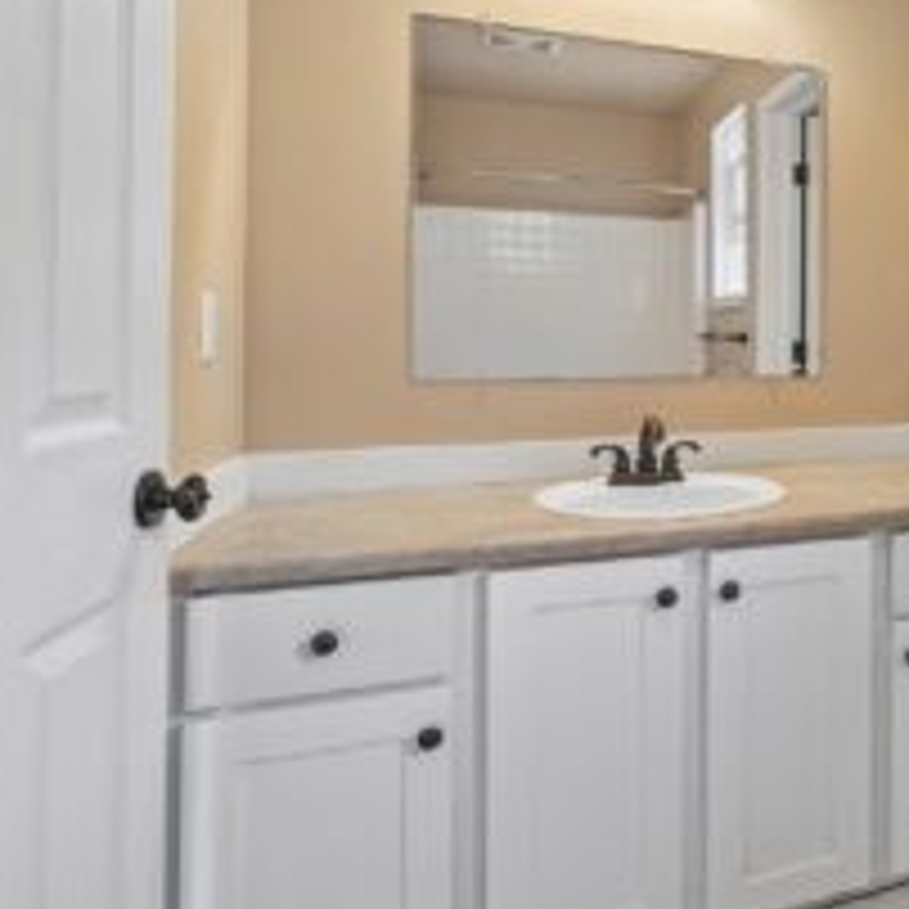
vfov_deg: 58.5
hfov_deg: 51.5
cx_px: 832
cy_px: 358
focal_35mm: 27
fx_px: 802
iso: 1600
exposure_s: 1/40
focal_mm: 16
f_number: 8
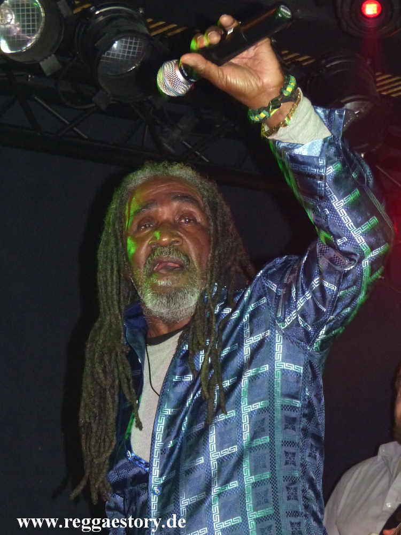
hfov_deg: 17.8
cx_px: 200
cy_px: 268
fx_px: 1282
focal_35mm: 83
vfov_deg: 23.6
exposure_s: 1/60
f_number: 2.8
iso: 400
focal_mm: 15
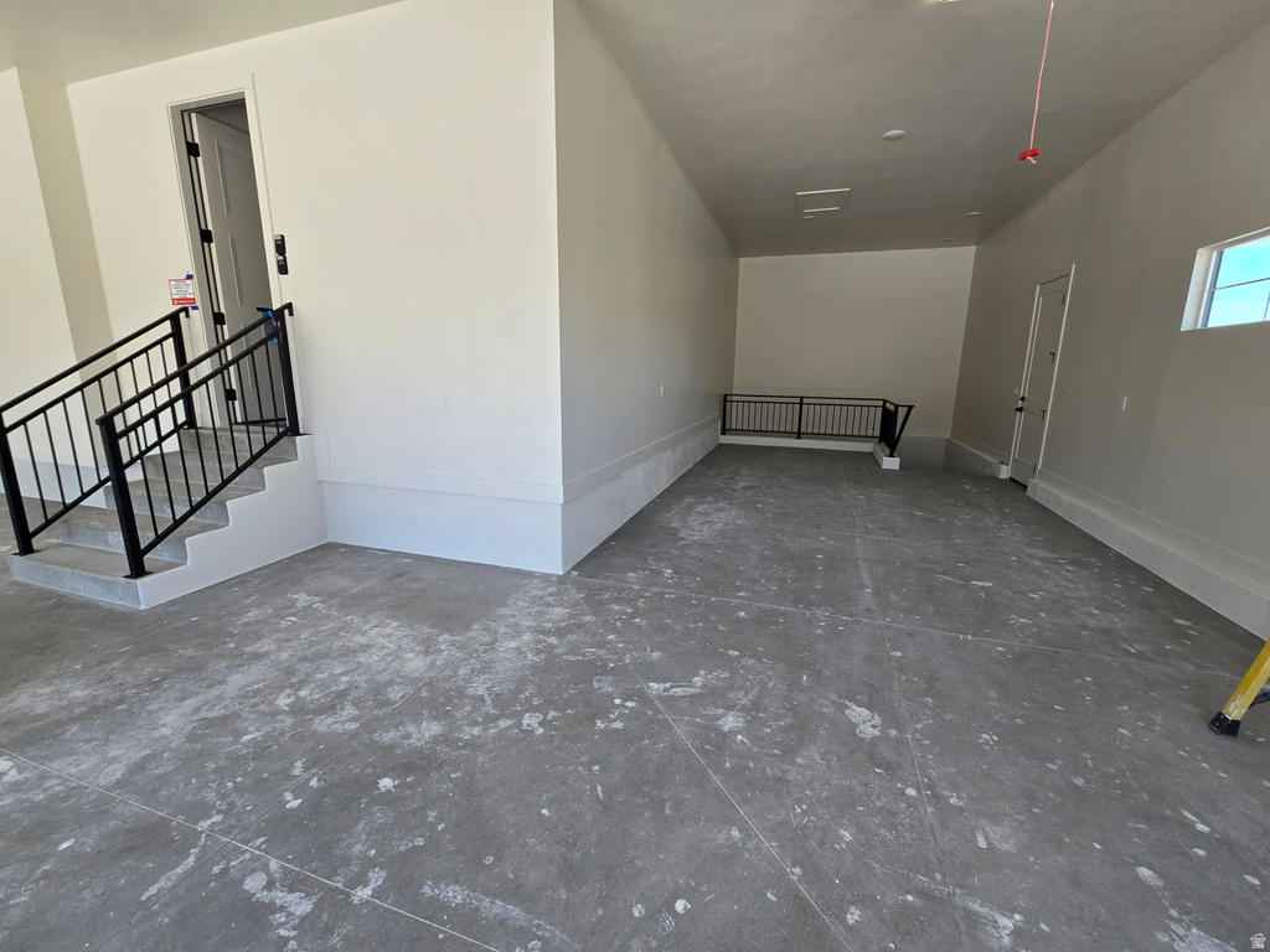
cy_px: 476
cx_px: 635
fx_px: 477
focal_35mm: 13
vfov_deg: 89.9
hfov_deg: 106.2
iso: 100
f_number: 2.2
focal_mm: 2.2
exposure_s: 1/359
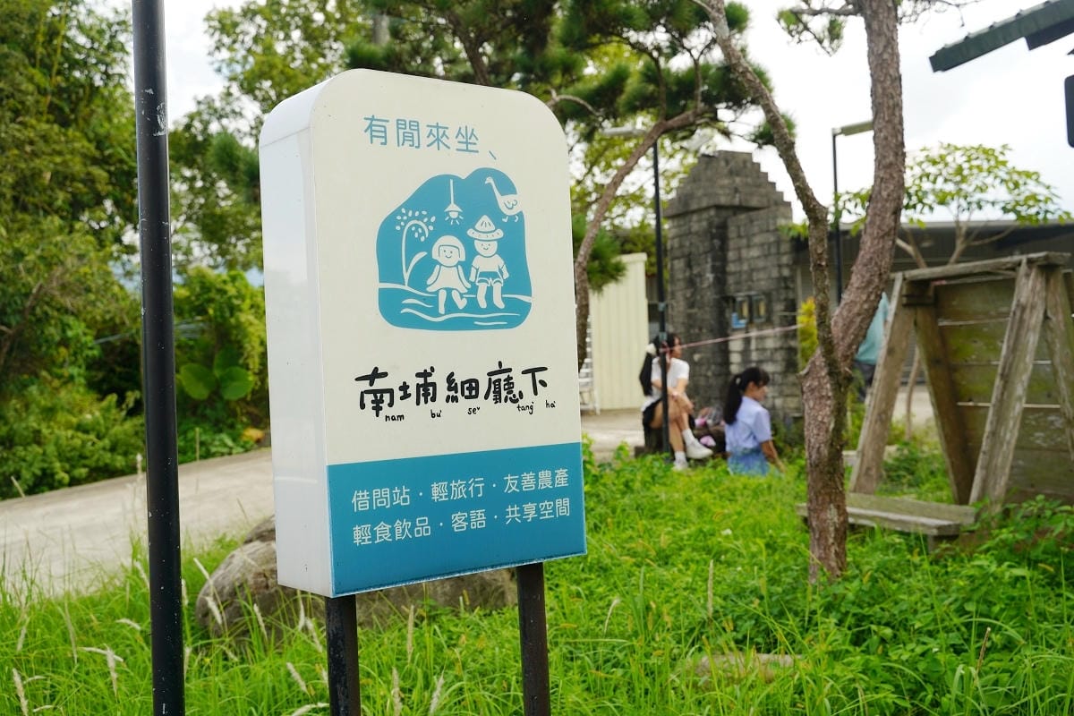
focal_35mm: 38
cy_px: 358
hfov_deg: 50.7
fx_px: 1134
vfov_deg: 35.1
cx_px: 537
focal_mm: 38
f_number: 5.6
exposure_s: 1/100
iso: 100
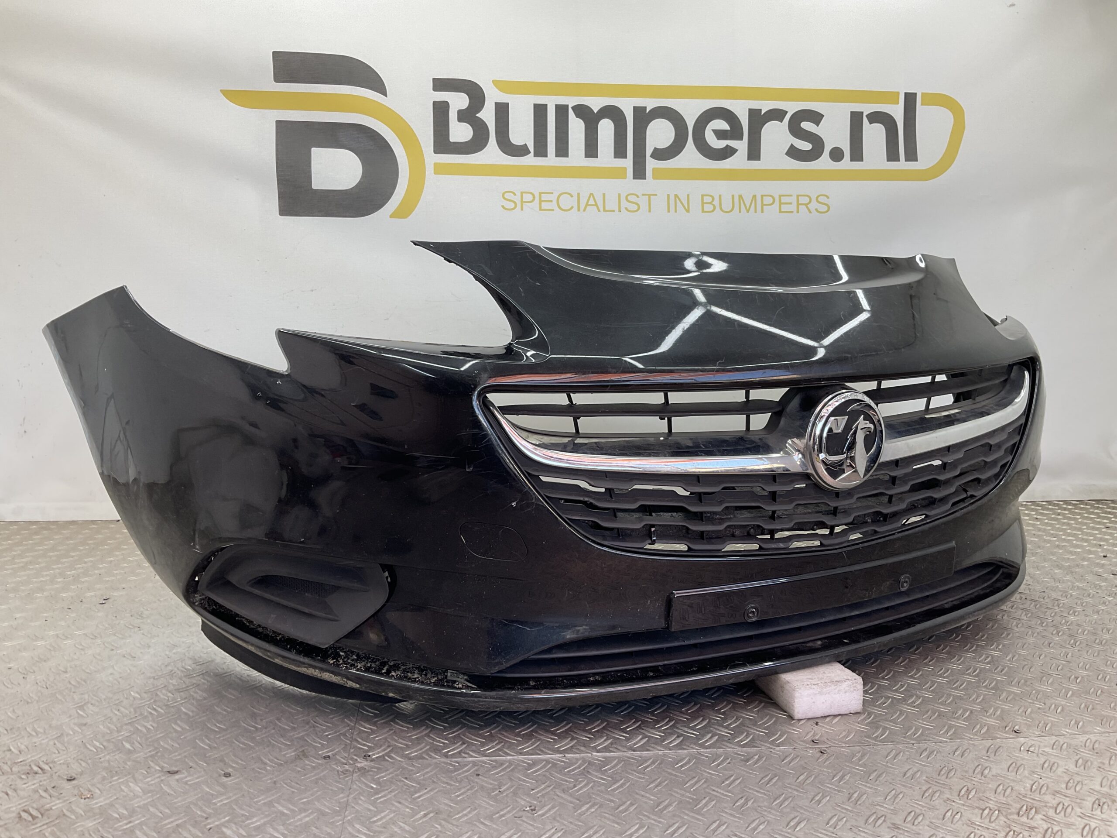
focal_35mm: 29
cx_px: 558
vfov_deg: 48.2
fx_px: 936
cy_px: 419
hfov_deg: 61.7
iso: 20
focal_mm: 3
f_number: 1.8
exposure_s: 1/100
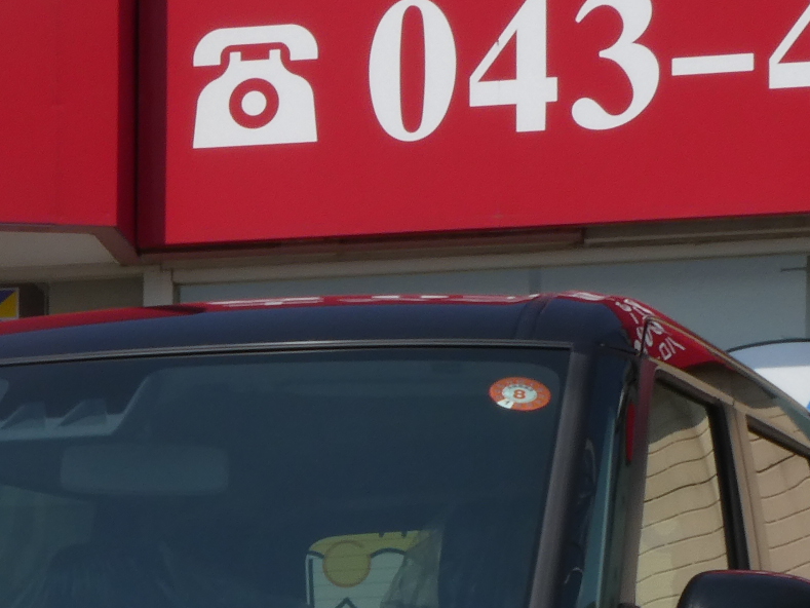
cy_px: 870
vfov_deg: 11.6
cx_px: 16
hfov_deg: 15.7
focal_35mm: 123
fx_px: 2879
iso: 80
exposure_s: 1/320
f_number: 8
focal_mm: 6.7
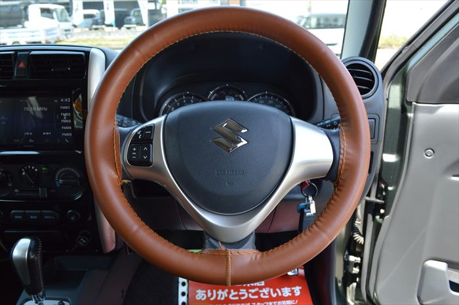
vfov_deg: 47.8
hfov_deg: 67.4
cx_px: 230
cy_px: 152
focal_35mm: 27
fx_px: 344
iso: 280
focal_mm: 18
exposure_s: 1/125
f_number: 5.6
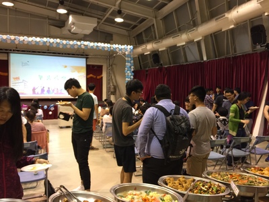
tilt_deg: -3.4
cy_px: 101
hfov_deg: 61.7
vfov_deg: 48.2
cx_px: 134
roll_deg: -1.6
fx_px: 225
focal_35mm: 29
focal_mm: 4.15
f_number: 2.2
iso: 50
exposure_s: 1/15
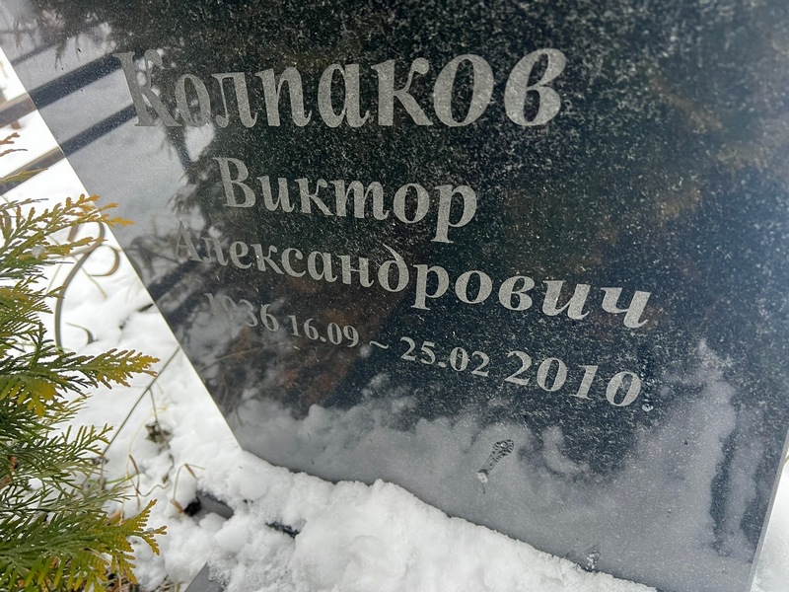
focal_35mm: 26
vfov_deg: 53.1
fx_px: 593
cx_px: 394
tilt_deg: -40.0
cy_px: 296
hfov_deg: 67.3
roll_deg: +11.1
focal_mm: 5.7
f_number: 1.5
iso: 125
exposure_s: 1/61
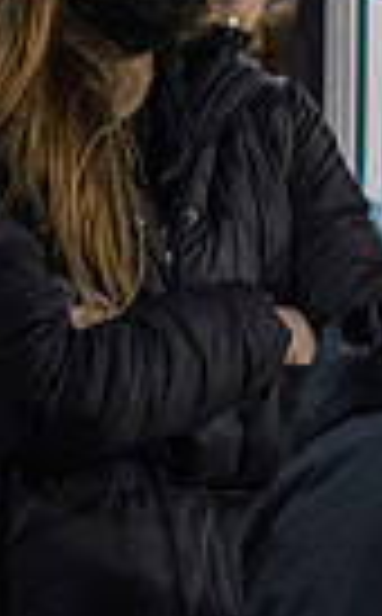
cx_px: 1150
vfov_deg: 9.3
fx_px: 3768
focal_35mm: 225
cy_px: 155
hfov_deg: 5.5
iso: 2500
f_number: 4
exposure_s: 1/500
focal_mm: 52
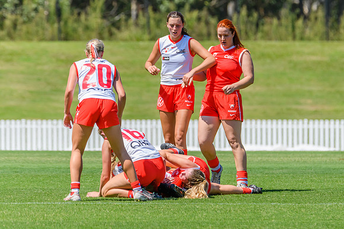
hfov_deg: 3.5
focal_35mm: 595
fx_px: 5684
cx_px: 218
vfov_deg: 2.3
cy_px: 90
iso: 800
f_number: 9
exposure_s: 1/2000
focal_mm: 400
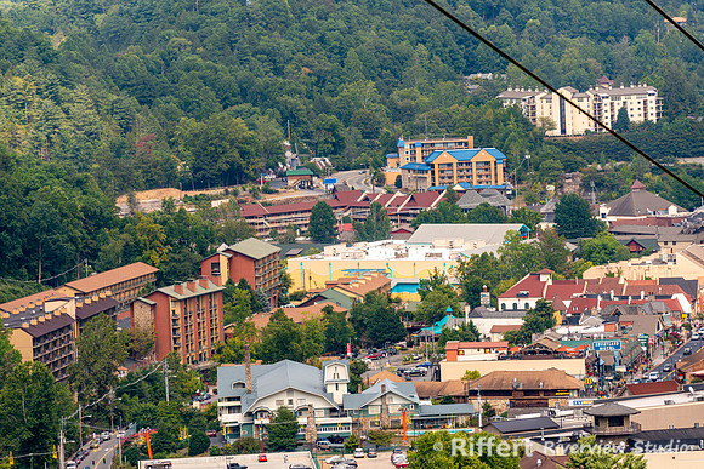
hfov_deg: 8.8
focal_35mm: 234
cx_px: 352
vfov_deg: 5.9
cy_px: 235
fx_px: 4574
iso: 200
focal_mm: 230
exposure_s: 1/250
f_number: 8
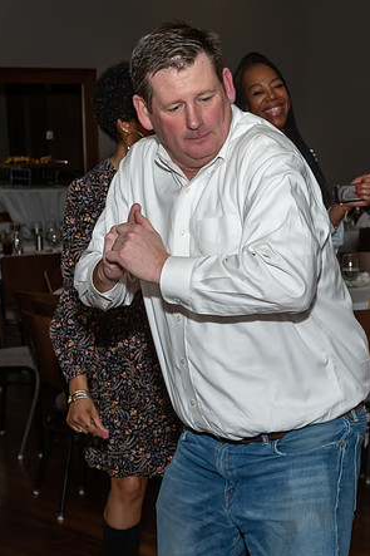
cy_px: 293
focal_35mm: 91
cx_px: 221
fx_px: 1404
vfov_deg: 22.4
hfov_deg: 15.0
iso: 500
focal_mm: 31
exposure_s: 1/250
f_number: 7.1
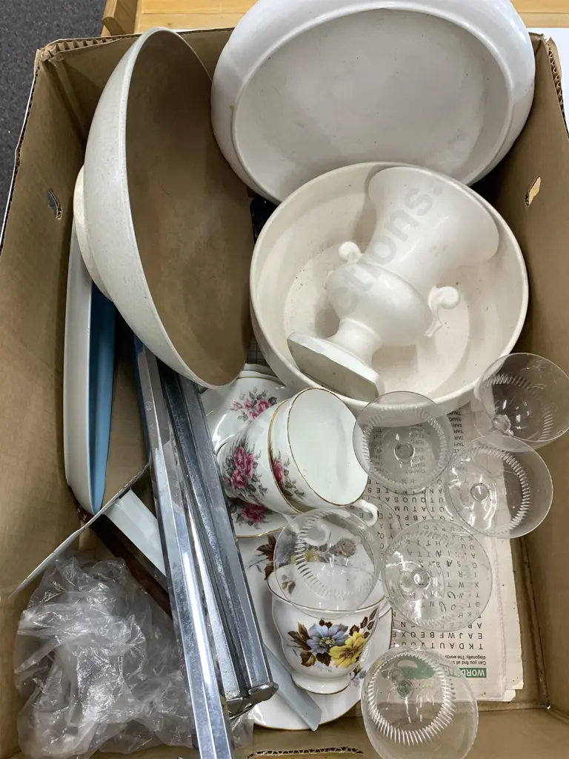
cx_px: 284
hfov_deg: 53.1
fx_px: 570
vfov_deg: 67.3
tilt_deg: -69.6
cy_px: 380
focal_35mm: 26
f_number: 1.8
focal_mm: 4.25
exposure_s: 1/100
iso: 64
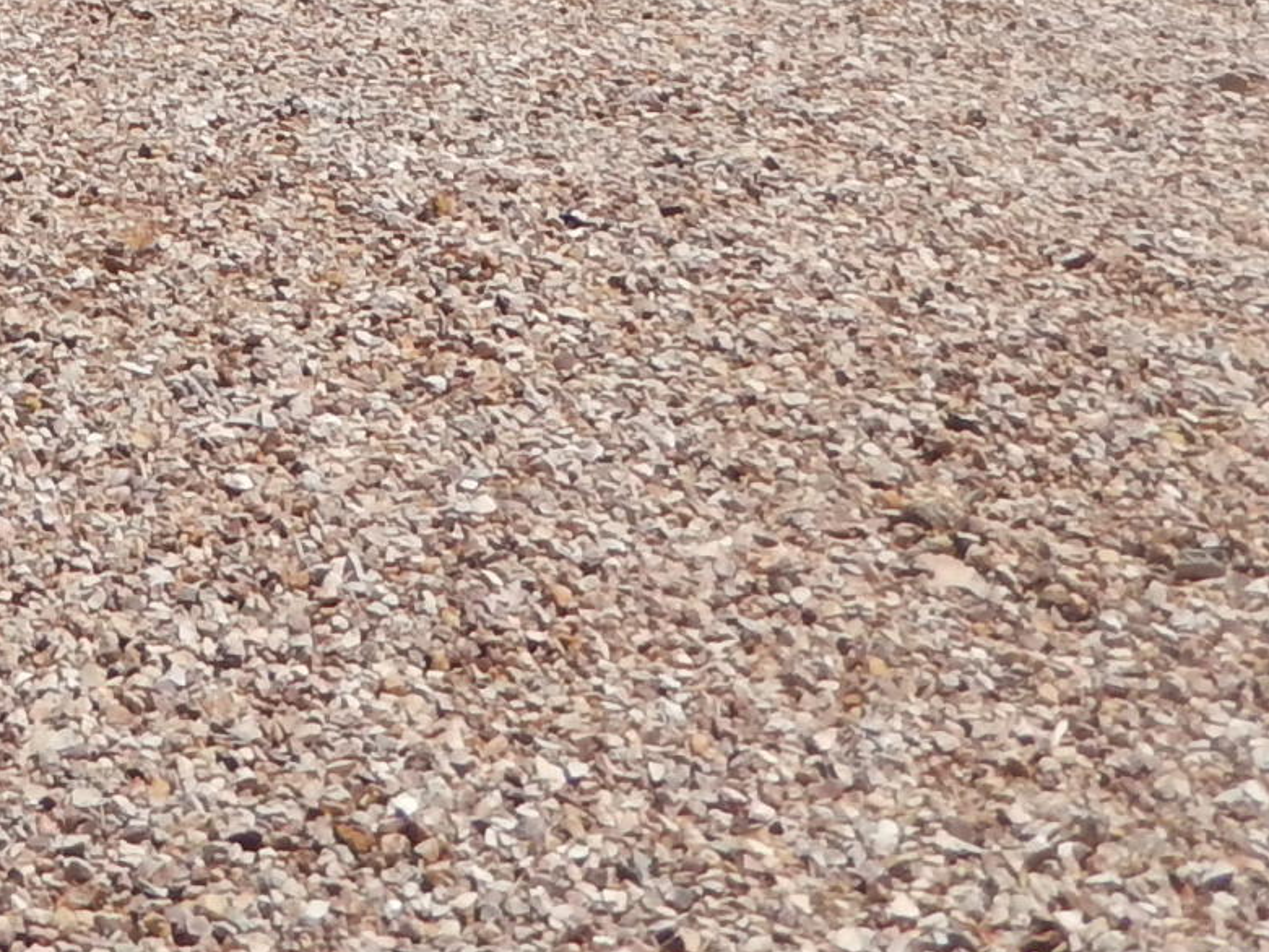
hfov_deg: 19.0
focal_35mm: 96
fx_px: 3520
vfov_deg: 13.8
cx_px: -374
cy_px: -736
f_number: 3.4
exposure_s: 1/1500
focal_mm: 4.5
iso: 125
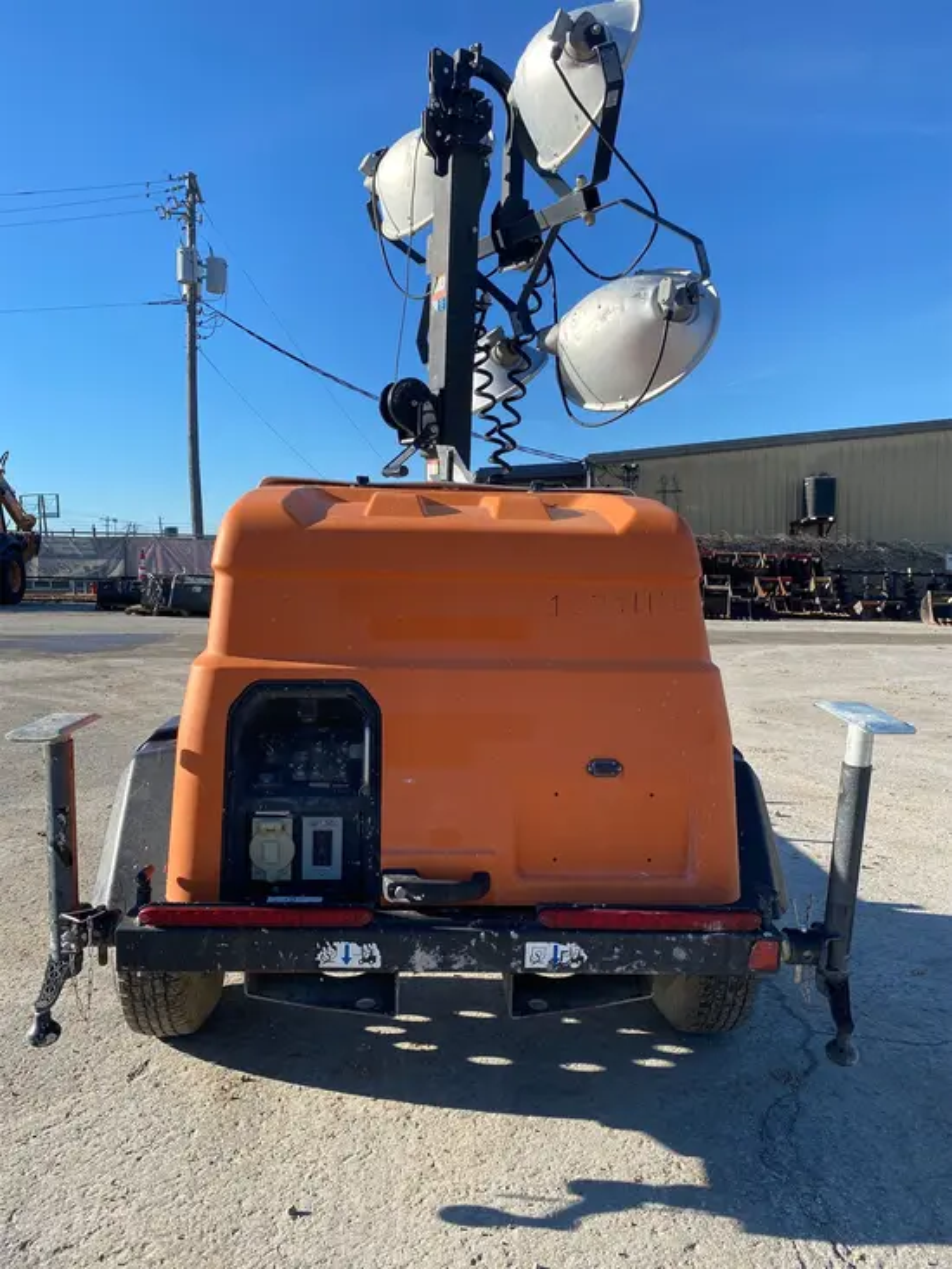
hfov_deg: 53.1
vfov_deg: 67.3
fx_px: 953
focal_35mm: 26
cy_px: 634
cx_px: 476
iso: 32
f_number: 1.8
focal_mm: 4.25
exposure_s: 1/1866
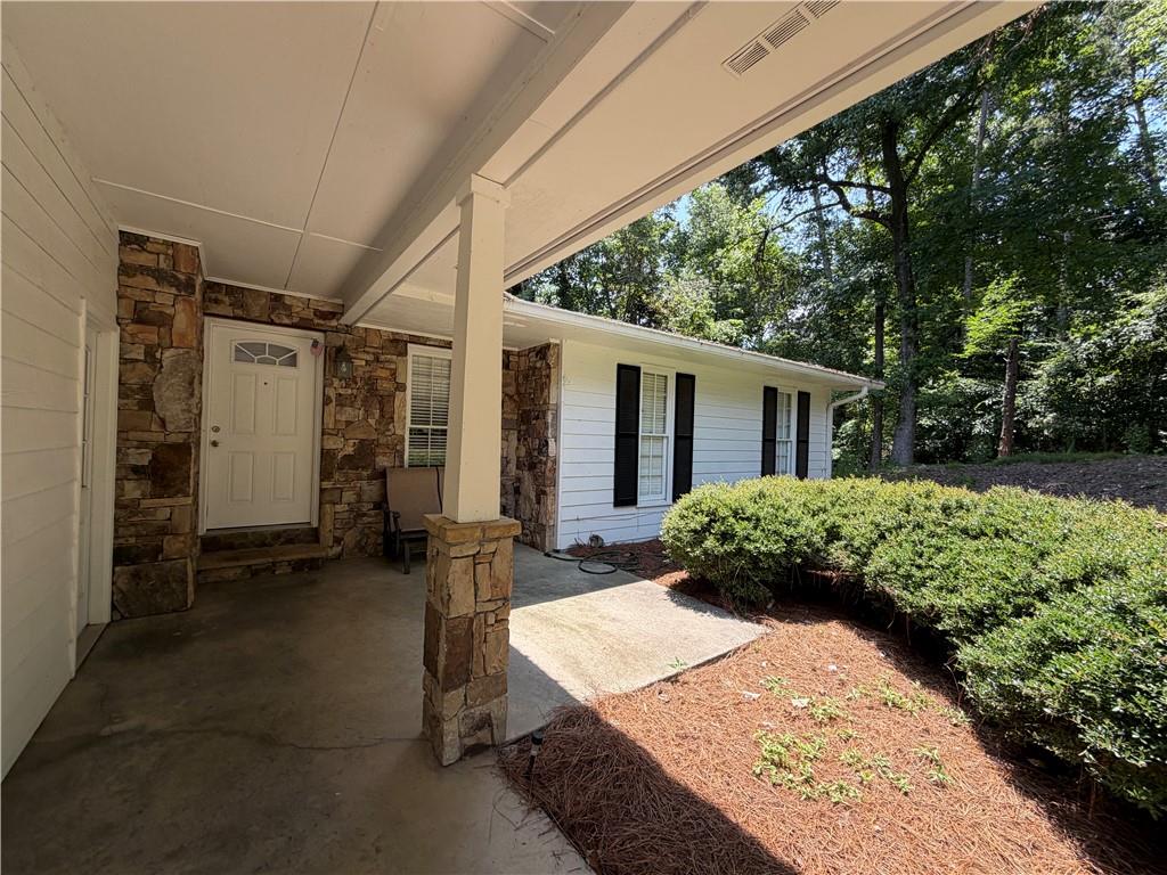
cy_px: 438
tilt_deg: -0.4
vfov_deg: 85.7
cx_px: 584
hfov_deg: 102.1
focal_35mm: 14
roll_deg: -1.5
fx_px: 472
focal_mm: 2.22
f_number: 2.2
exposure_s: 1/271
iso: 50
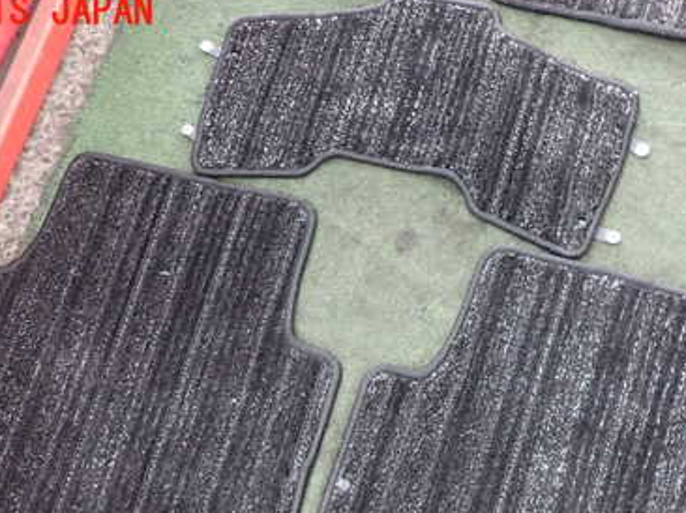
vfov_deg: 34.1
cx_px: 375
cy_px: 410
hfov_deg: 45.7
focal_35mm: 41
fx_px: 812
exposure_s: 1/30
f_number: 2
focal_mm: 4.5
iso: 800
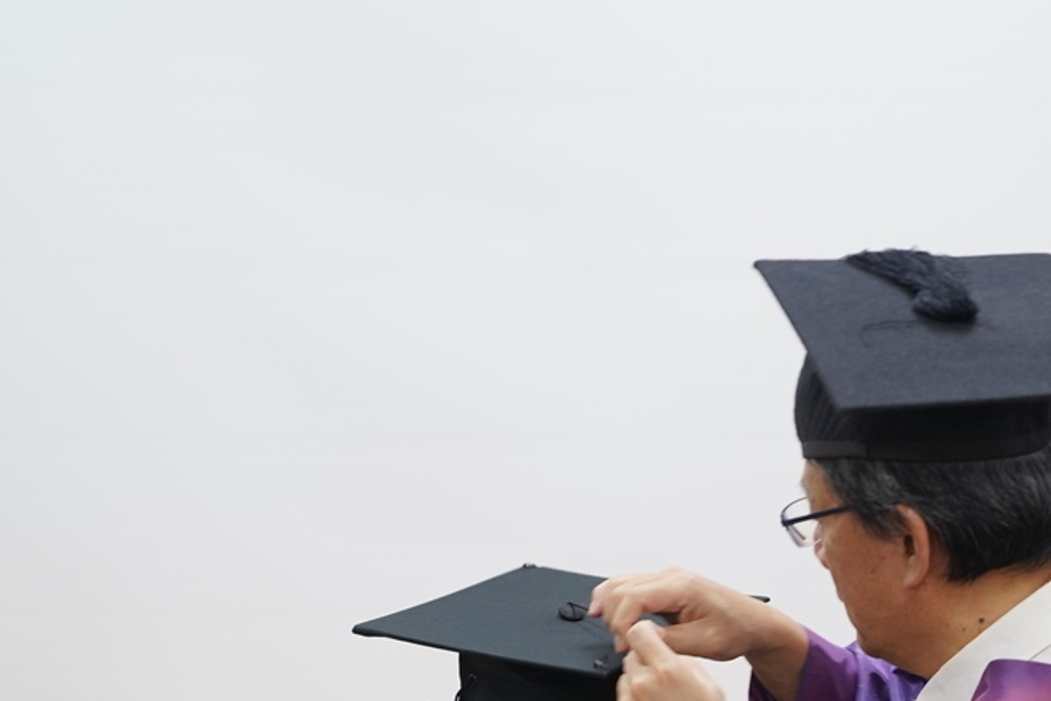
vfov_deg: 10.7
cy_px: 821
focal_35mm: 126
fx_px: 3678
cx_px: 868
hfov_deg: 16.1
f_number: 2.8
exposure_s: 1/60
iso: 200
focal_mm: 52
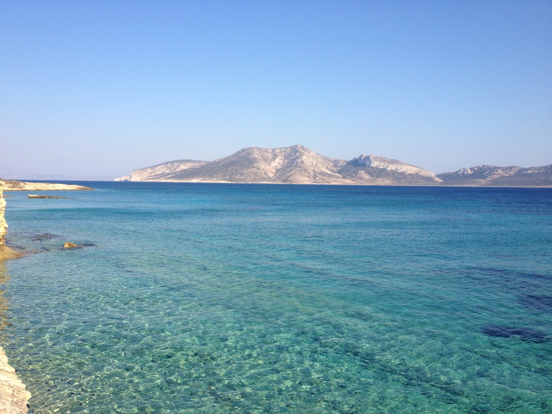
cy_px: 207
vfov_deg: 40.7
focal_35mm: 35
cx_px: 276
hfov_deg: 52.6
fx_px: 558
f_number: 2.4
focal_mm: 4.28
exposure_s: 1/1534
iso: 50
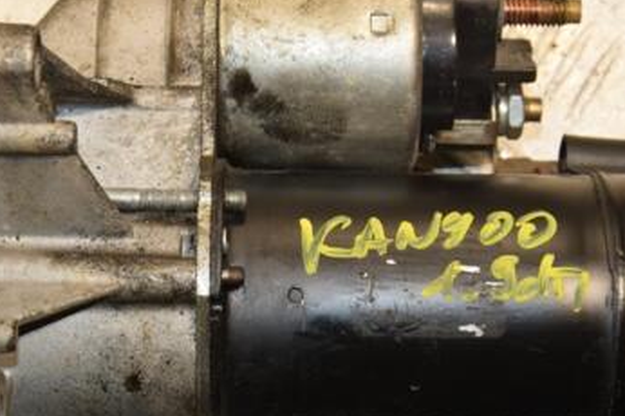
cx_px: 242
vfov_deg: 10.9
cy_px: 206
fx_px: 2168
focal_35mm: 125
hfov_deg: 16.4
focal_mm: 48
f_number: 7.1
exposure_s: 1/200
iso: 800
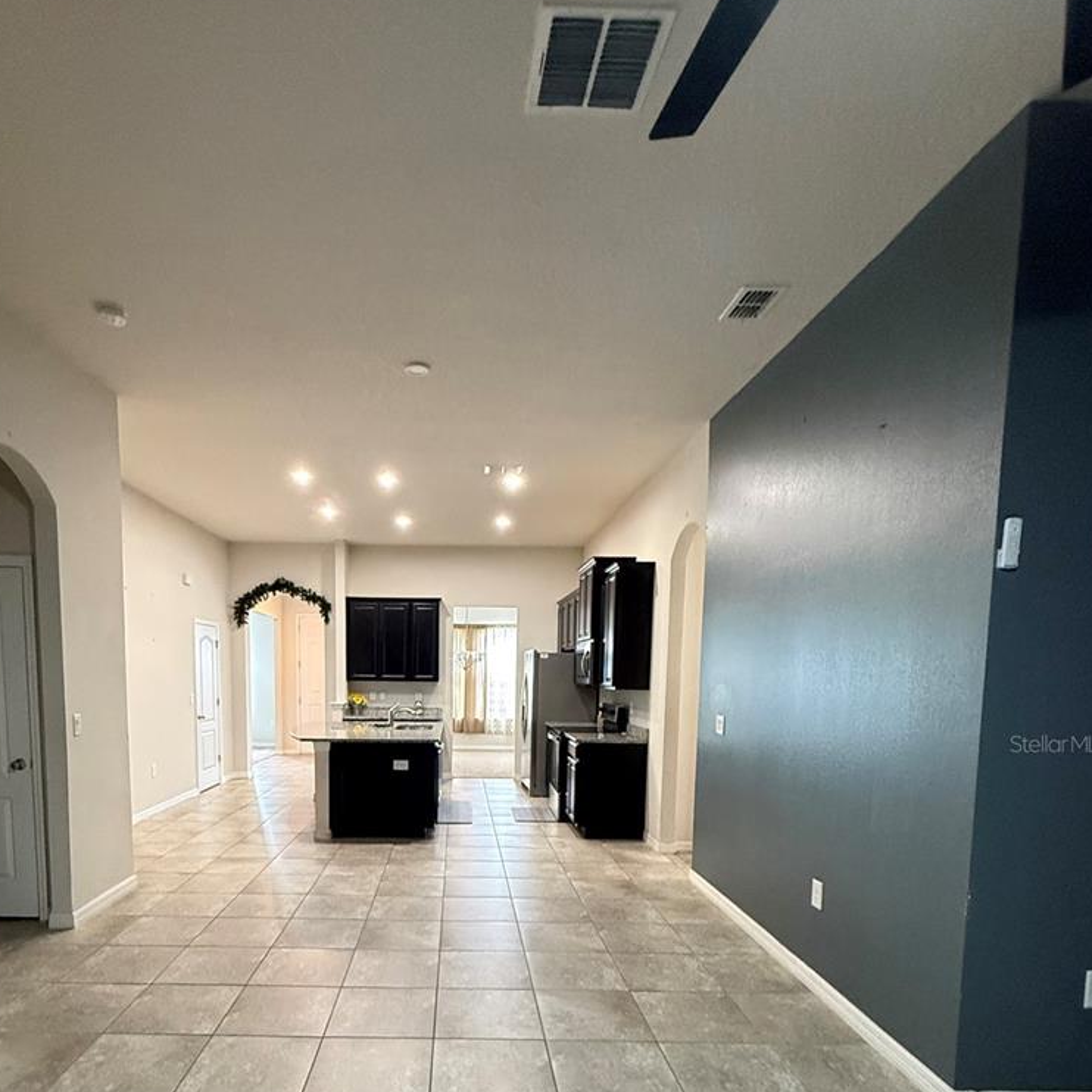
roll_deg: -0.6
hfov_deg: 74.2
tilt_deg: -5.5
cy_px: 743
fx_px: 714
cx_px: 452
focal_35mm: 20
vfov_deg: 72.2
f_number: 2.2
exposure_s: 1/60
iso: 640
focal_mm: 2.22
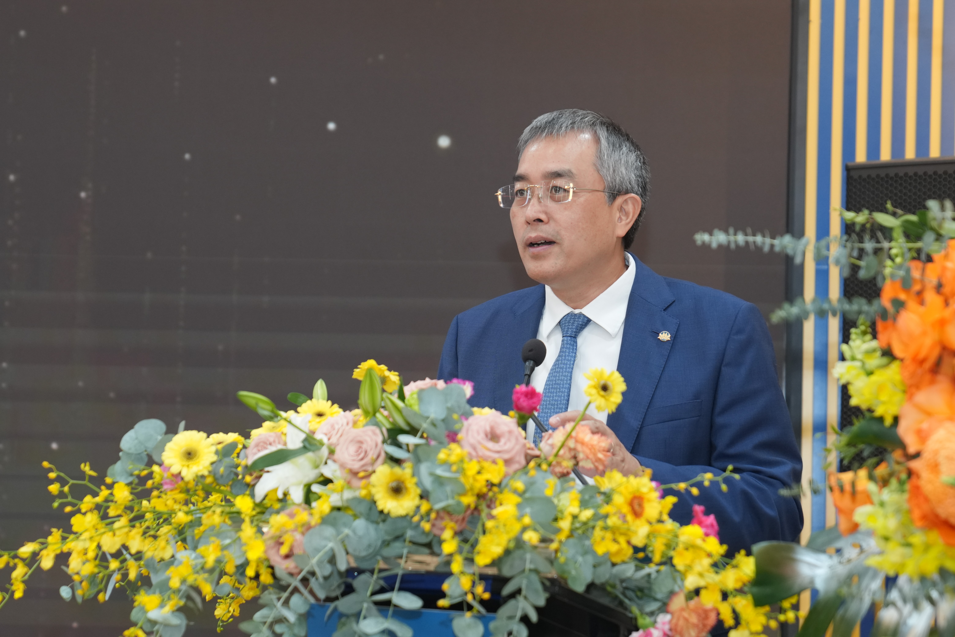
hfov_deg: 19.5
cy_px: 318
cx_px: 478
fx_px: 2785
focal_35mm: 105
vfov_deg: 13.0
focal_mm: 70
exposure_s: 1/250
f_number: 3.2
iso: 800
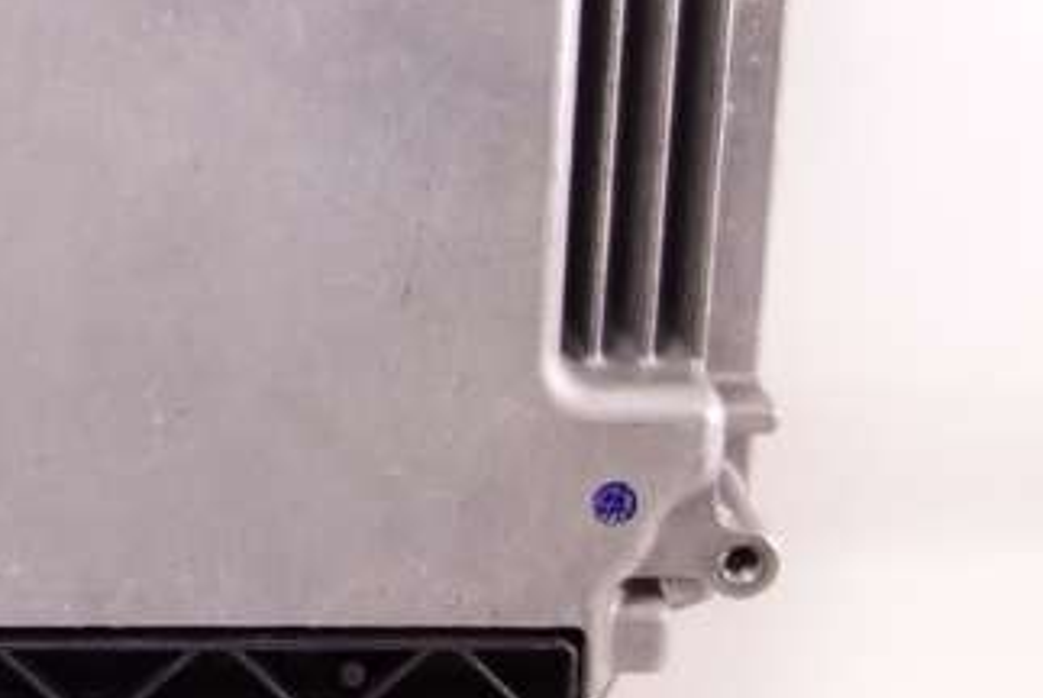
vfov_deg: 18.9
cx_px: 71
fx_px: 2059
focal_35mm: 71
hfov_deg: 27.2
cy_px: 92
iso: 125
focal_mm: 10.4
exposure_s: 1/80
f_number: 1.8
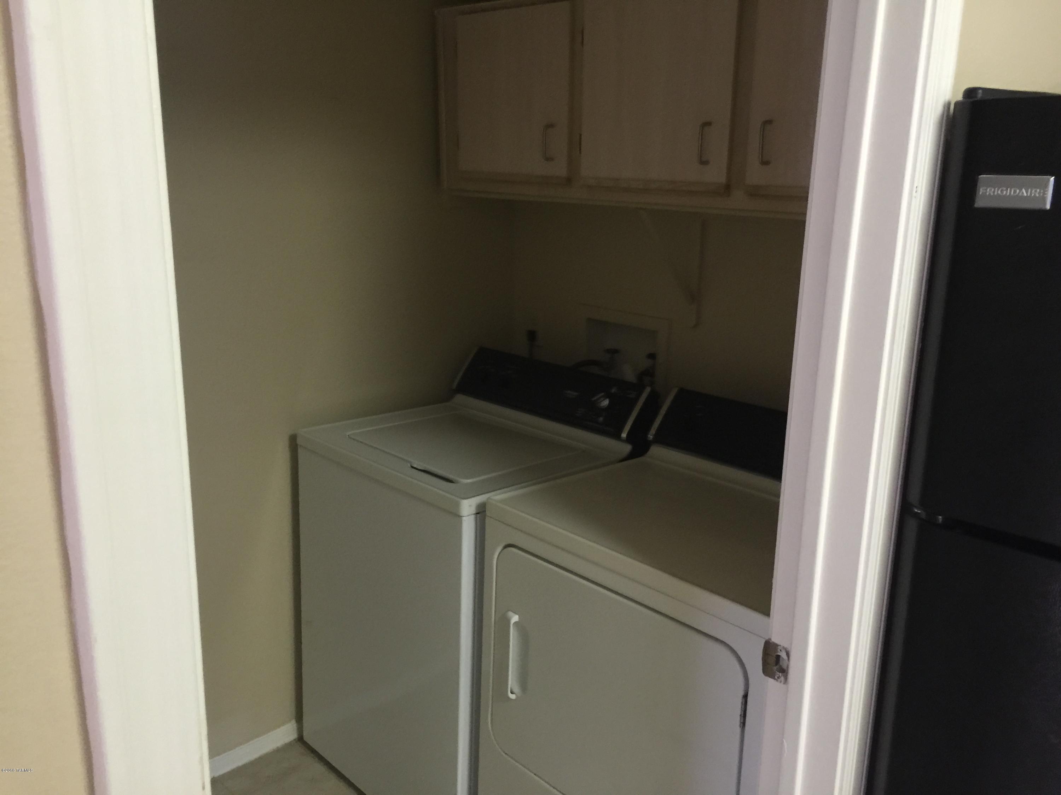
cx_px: 530
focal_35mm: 29
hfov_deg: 61.7
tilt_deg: -15.1
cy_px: 398
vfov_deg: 48.2
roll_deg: -3.2
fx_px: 889
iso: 64
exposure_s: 1/4
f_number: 2.2
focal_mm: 4.15
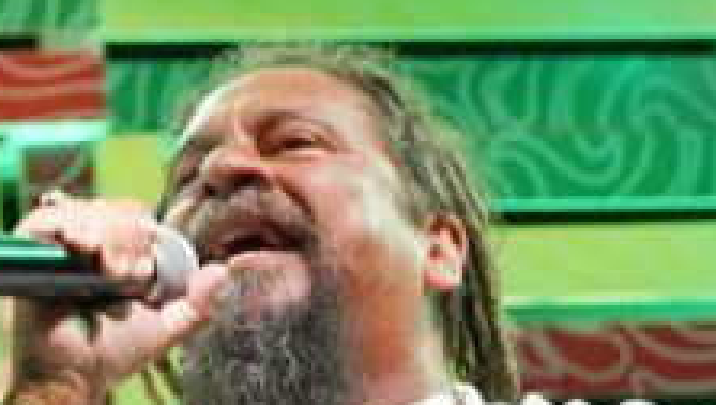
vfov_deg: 5.3
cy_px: 707
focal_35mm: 227
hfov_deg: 9.3
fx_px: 4314
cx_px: -202
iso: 1600
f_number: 3.5
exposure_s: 1/125
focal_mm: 42
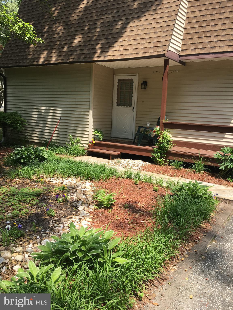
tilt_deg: -7.4
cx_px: 116
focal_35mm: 29
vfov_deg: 61.7
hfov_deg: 48.2
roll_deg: -2.4
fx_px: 260
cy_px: 155
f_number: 2.2
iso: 25
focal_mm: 4.15
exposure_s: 1/725
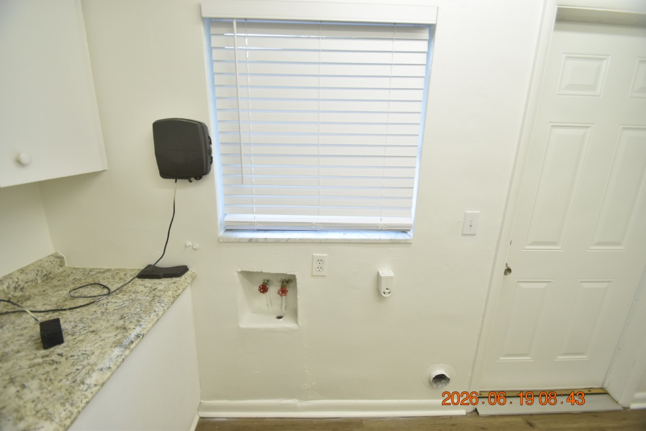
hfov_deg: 100.4
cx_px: 323
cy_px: 216
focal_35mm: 15
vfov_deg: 77.3
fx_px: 269
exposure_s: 1/125
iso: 800
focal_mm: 10
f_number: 3.5
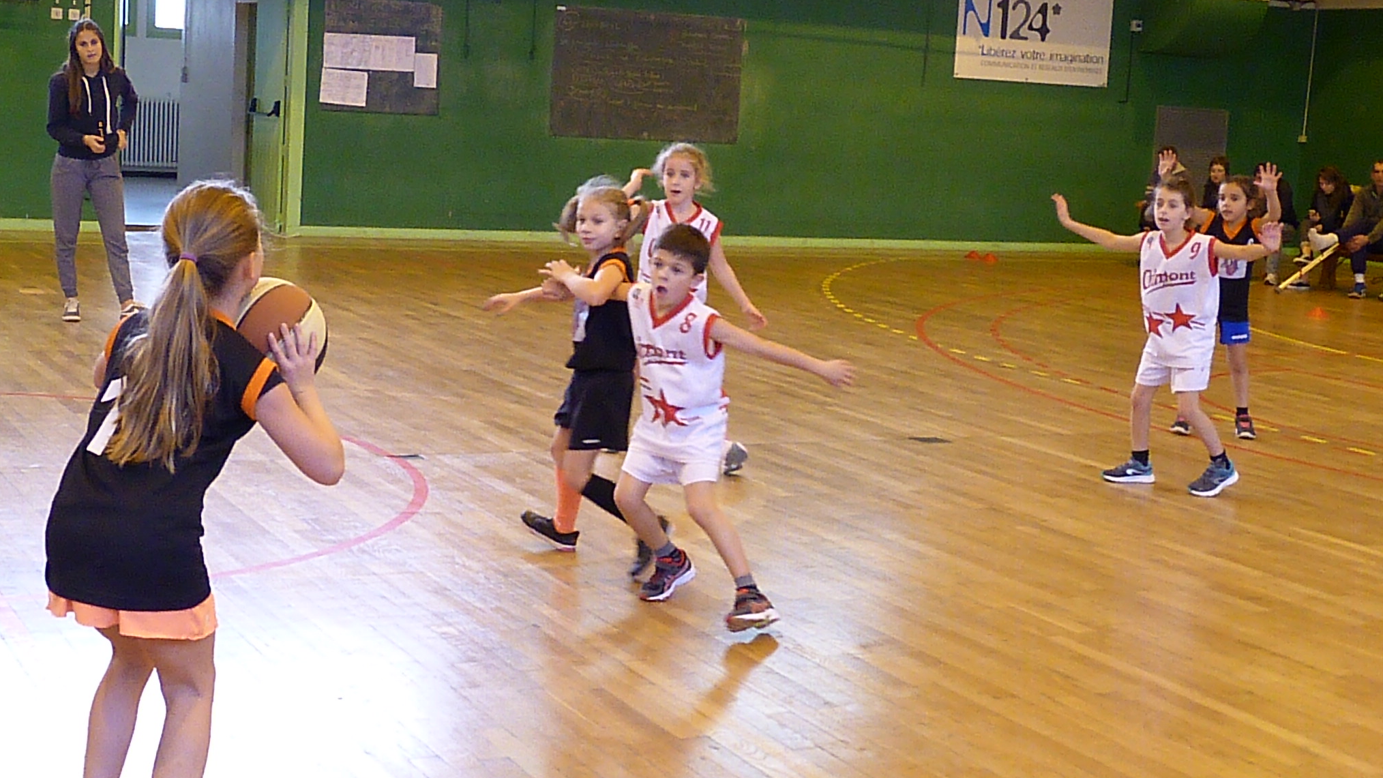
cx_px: 689
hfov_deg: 37.8
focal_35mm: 55
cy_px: 335
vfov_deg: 21.8
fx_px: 2017
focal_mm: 9
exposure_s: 1/125
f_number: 3.6
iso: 800
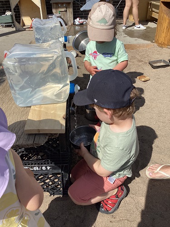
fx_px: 203
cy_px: 114
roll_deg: +3.6
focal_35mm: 31
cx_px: 85
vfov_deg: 58.4
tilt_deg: -32.4
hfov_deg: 45.4
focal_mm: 3.3
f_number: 2.4
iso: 25
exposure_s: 1/1852
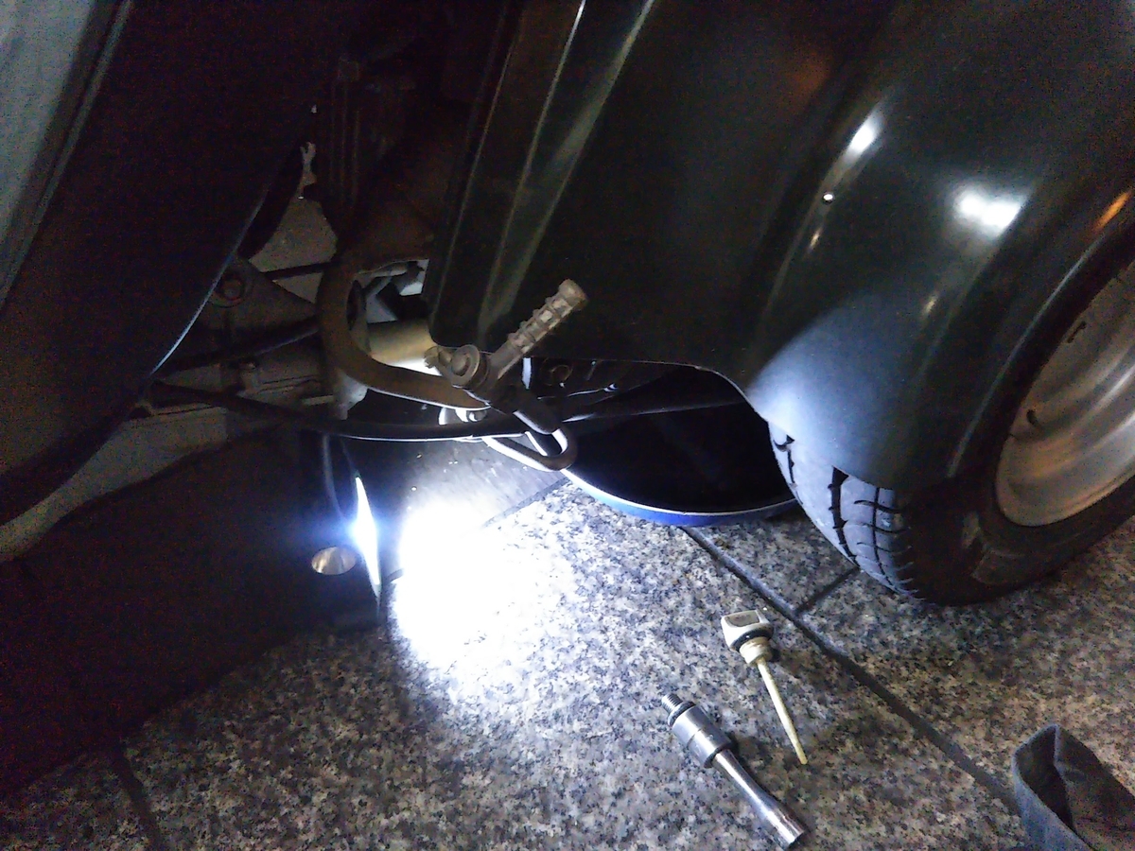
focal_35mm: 30
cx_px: 568
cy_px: 426
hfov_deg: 60.0
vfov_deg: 46.8
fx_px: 984
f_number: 2.2
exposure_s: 1/23
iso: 836
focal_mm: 4
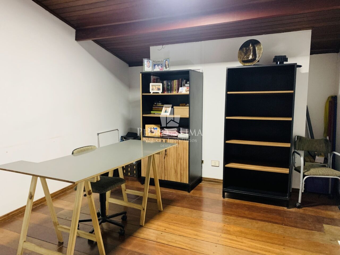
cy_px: 128
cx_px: 170
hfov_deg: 67.3
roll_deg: +1.1
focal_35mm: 26
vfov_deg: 53.1
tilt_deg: -8.9
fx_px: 255
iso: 500
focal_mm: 4.25
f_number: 1.8
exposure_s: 1/30
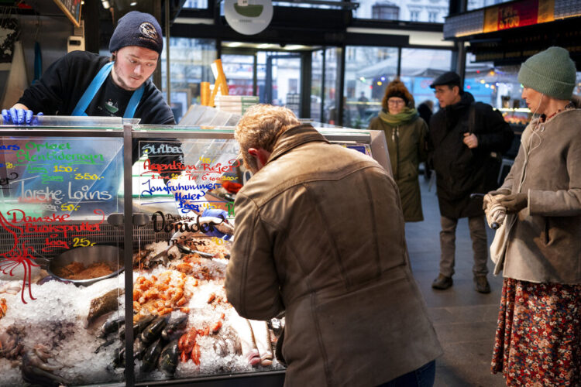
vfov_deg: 37.9
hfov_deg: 54.4
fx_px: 565
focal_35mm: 35
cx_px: 290
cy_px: 194
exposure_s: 1/800
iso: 3200
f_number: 2.8
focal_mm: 35
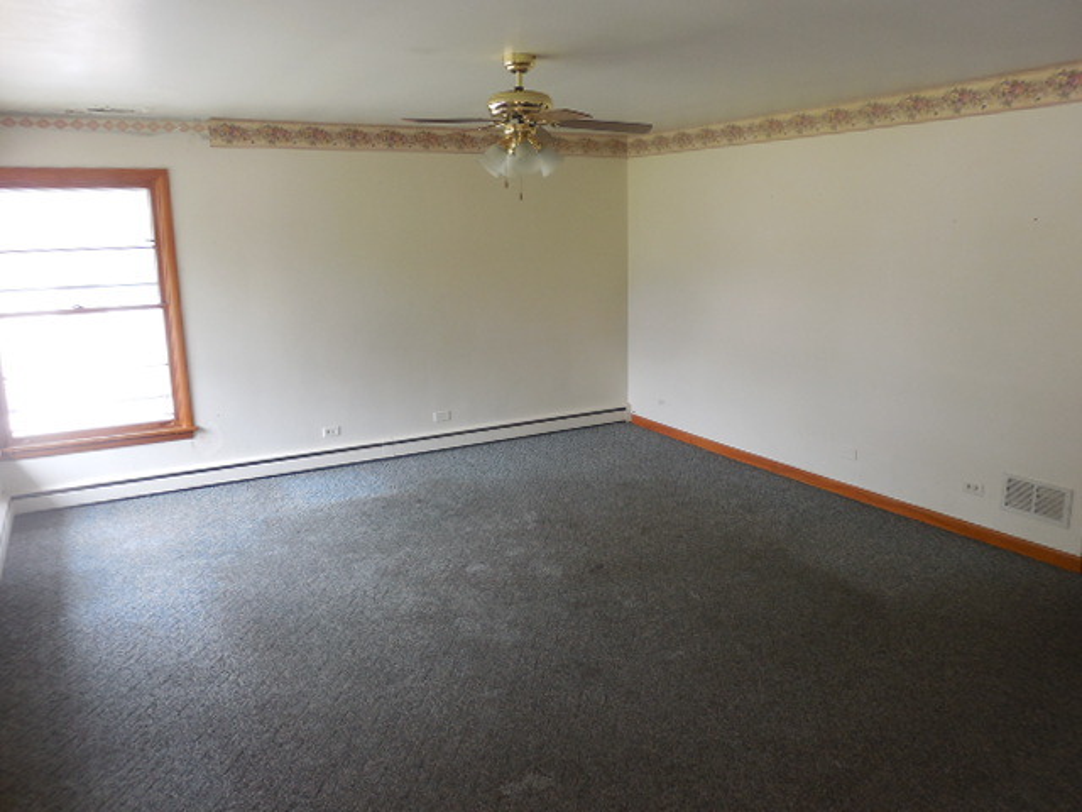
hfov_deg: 67.3
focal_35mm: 26
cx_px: 541
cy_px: 406
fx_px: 813
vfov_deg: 53.1
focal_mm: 4.6
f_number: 3.5
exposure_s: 1/60
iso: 125
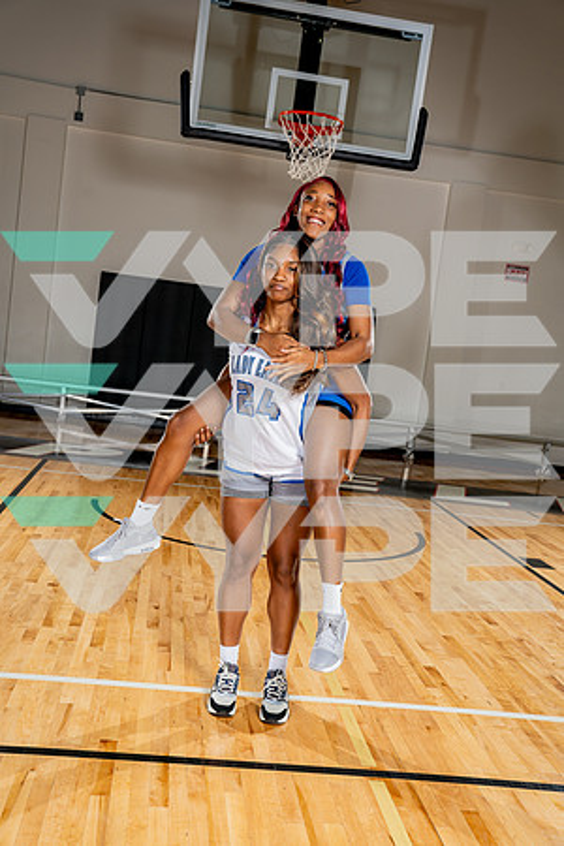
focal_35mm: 39
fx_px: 916
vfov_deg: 49.6
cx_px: 282
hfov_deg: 34.2
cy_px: 423
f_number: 5.6
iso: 200
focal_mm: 39
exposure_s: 1/250
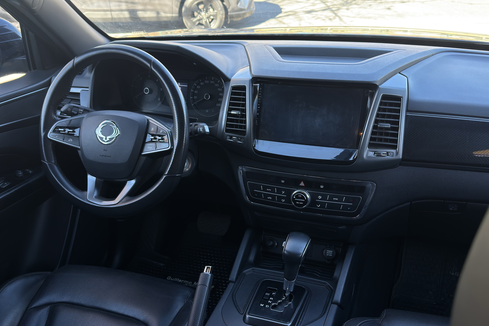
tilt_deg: -28.2
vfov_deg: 35.9
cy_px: 185
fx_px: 503
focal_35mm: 37
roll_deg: +3.8
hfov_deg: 51.9
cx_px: 245
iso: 100
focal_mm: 6.76
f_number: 1.78
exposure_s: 1/122
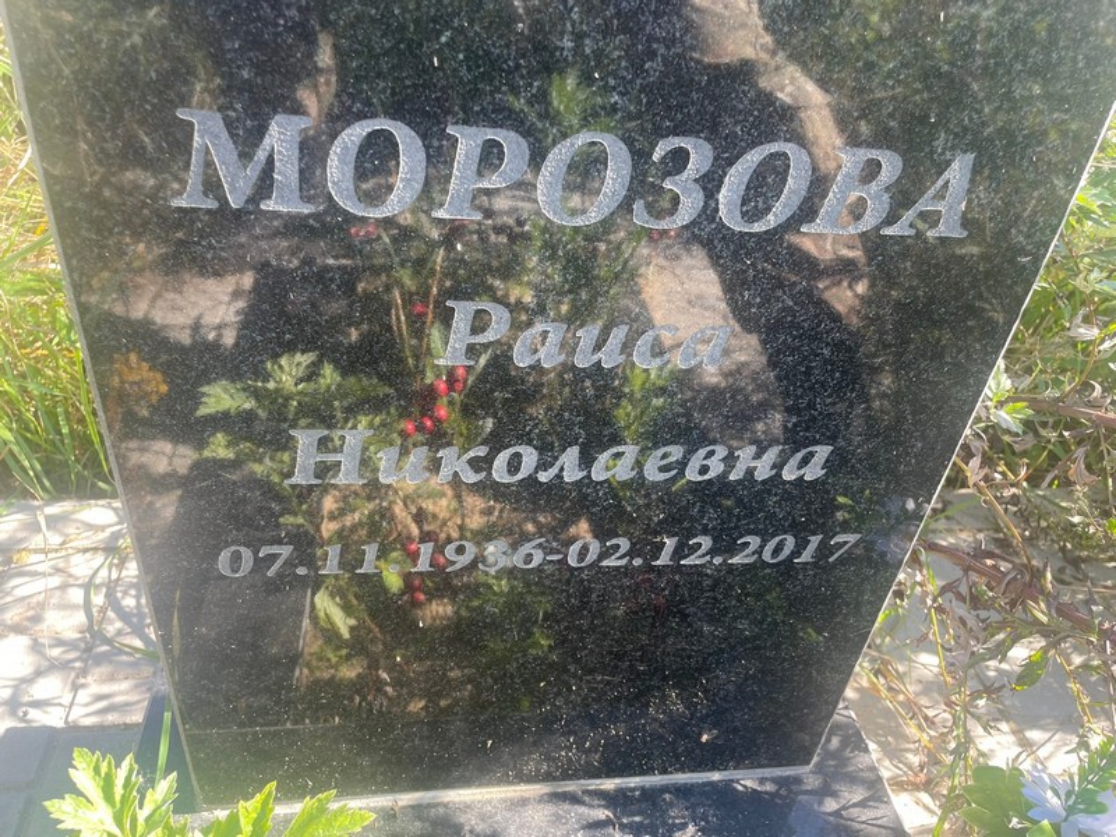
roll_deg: -8.3
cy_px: 418
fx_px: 838
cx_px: 558
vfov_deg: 53.1
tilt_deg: -35.9
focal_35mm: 26
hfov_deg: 67.3
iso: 32
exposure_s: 1/127
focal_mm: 4.2
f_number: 1.6
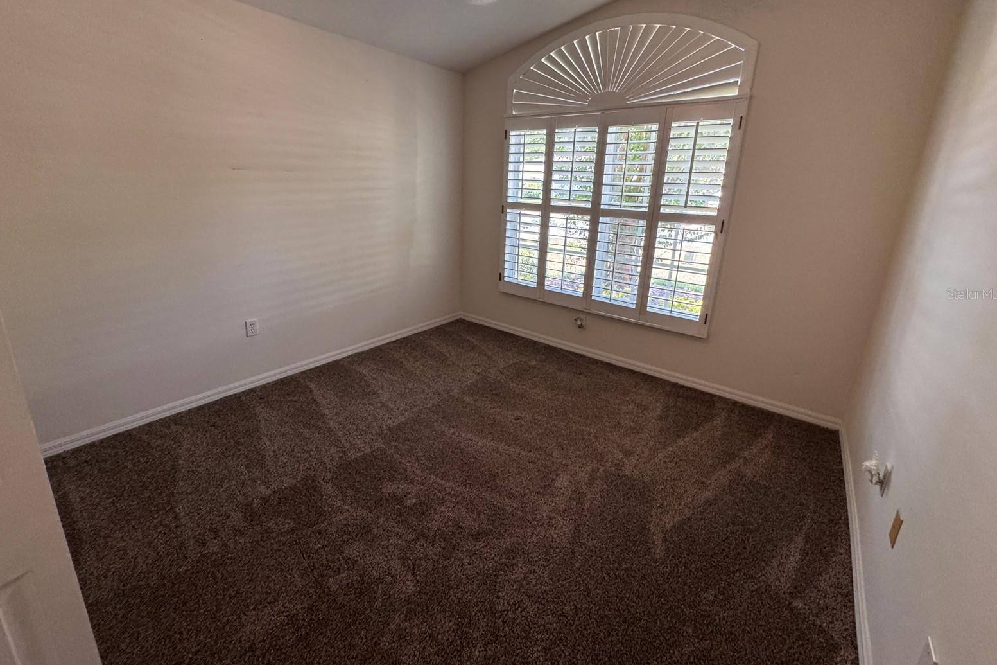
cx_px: 494
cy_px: 294
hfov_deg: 100.4
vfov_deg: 77.0
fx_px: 415
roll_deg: -2.0
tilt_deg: -15.3
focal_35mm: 15
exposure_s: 1/120
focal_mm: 2.22
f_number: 2.2
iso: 320
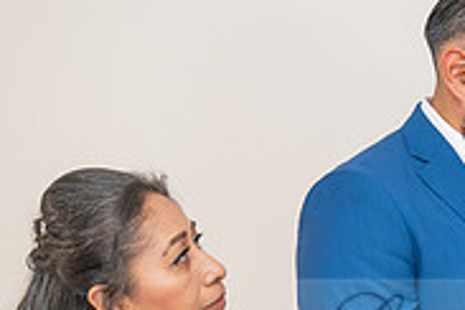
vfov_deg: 12.0
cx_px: 491
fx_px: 1447
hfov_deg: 17.7
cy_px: 340
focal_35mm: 112
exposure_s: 1/160
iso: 400
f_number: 3.5
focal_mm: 33.5
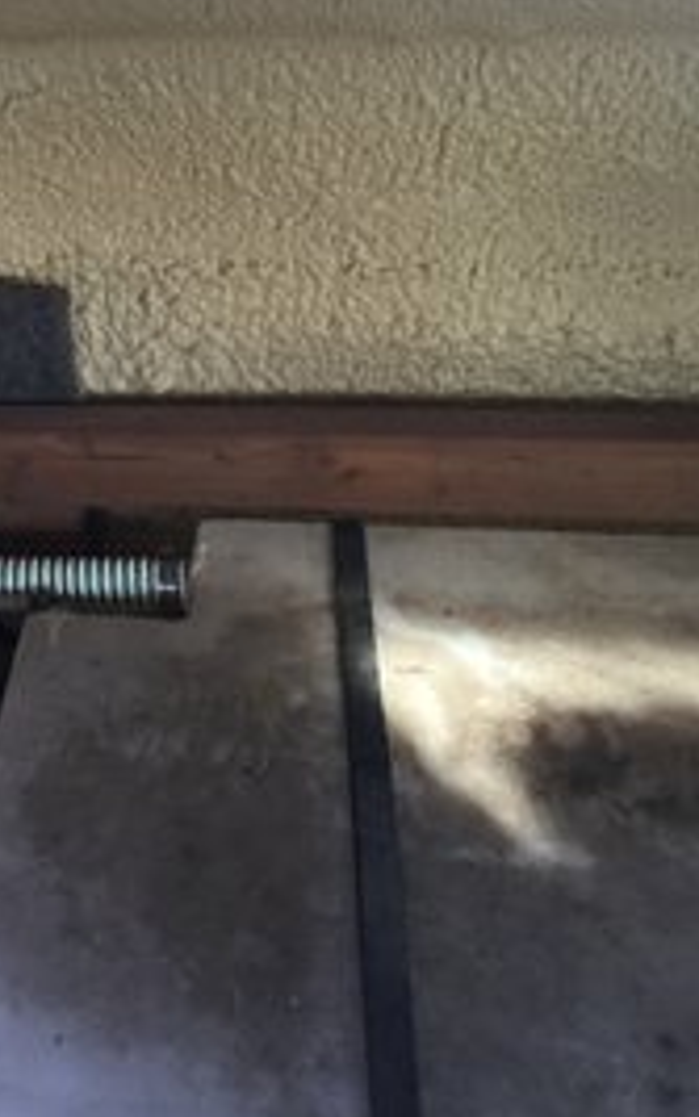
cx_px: 126
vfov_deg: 42.8
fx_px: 1401
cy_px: 360
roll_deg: +10.9
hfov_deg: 27.4
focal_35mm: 46
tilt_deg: -31.9
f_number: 2.2
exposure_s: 1/30
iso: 40
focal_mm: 4.15
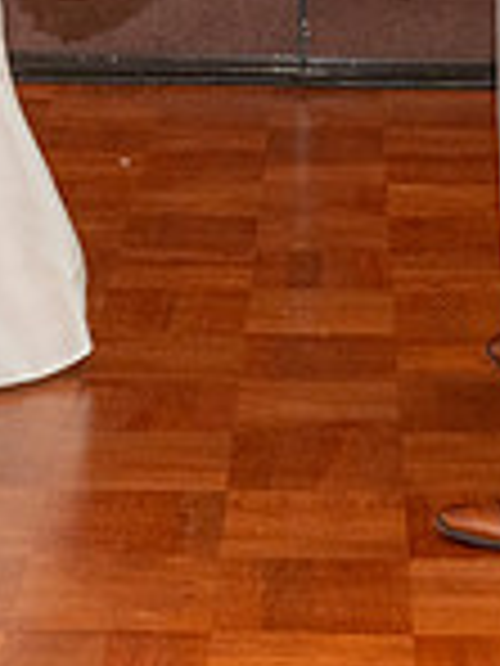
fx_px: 2793
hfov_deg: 10.2
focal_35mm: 145
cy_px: 55
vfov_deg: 13.5
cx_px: 353
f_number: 3.5
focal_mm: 24
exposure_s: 1/125
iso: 800
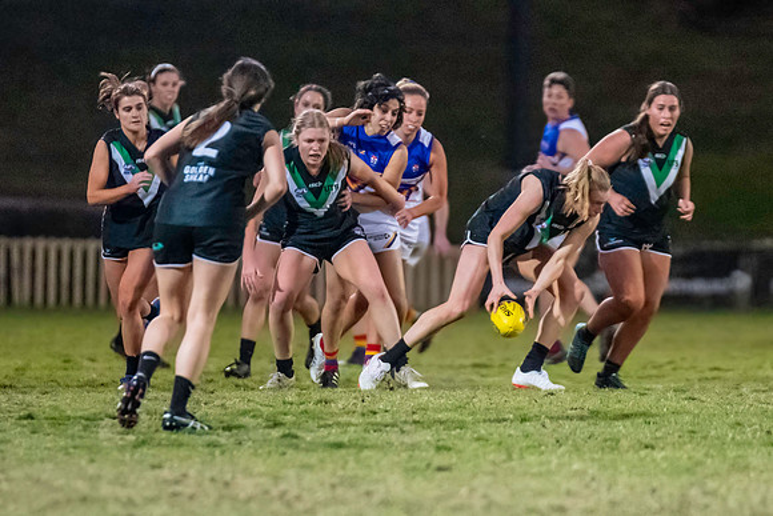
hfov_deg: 3.1
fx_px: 14288
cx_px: 432
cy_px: 314
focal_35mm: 665
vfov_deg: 2.1
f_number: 2.8
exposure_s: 1/1250
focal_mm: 300
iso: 10000
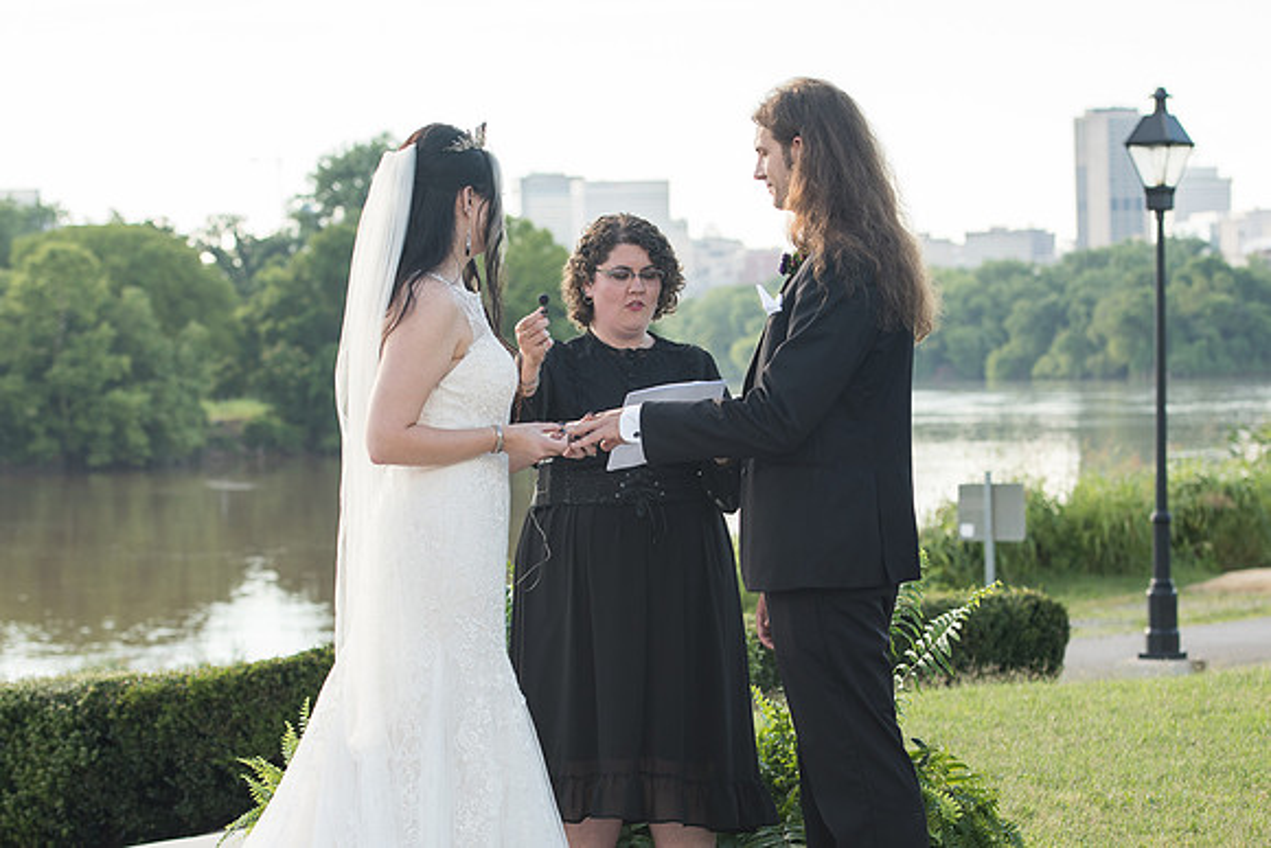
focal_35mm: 105
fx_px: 3704
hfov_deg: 19.5
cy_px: 561
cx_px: 640
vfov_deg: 13.0
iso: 125
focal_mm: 70
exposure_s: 1/250
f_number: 4
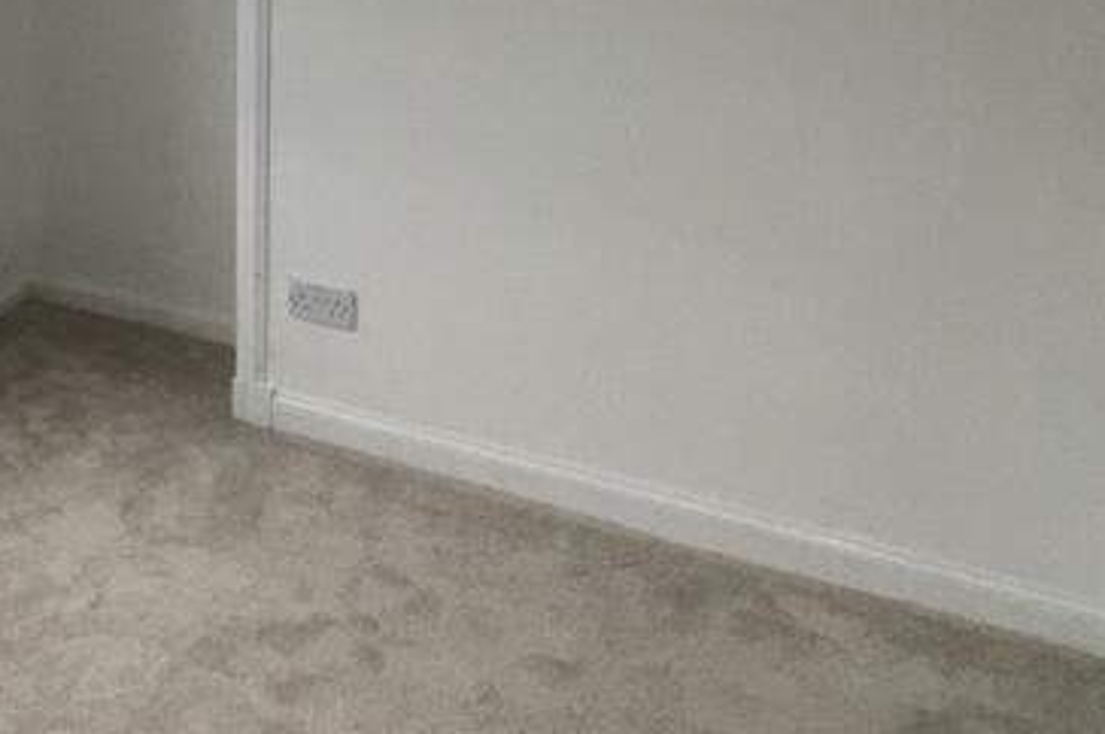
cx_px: 18
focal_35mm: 41
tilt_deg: -11.7
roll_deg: +1.8
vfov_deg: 31.1
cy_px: 79
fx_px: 1257
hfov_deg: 41.7
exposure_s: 1/122
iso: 64
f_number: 2.2
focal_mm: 2.22
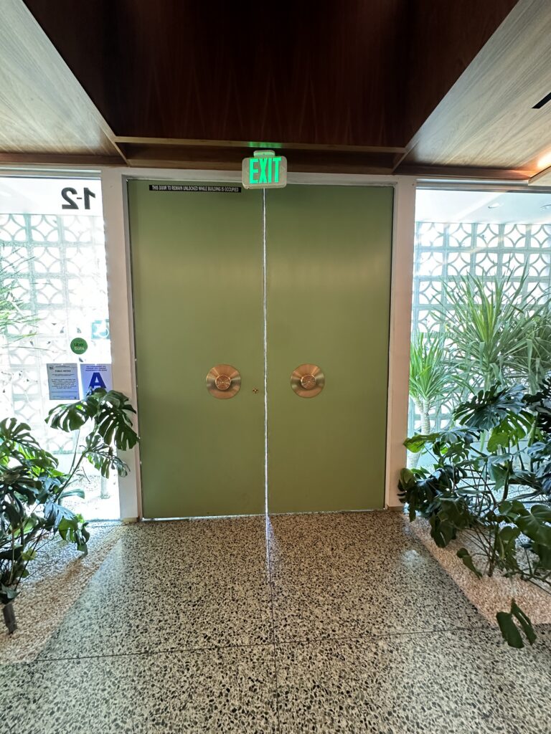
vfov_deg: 102.1
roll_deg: +0.2
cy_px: 367
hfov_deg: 85.7
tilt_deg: -4.6
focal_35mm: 14
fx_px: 297
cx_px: 276
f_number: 2.2
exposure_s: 1/60
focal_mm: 2.22
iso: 640
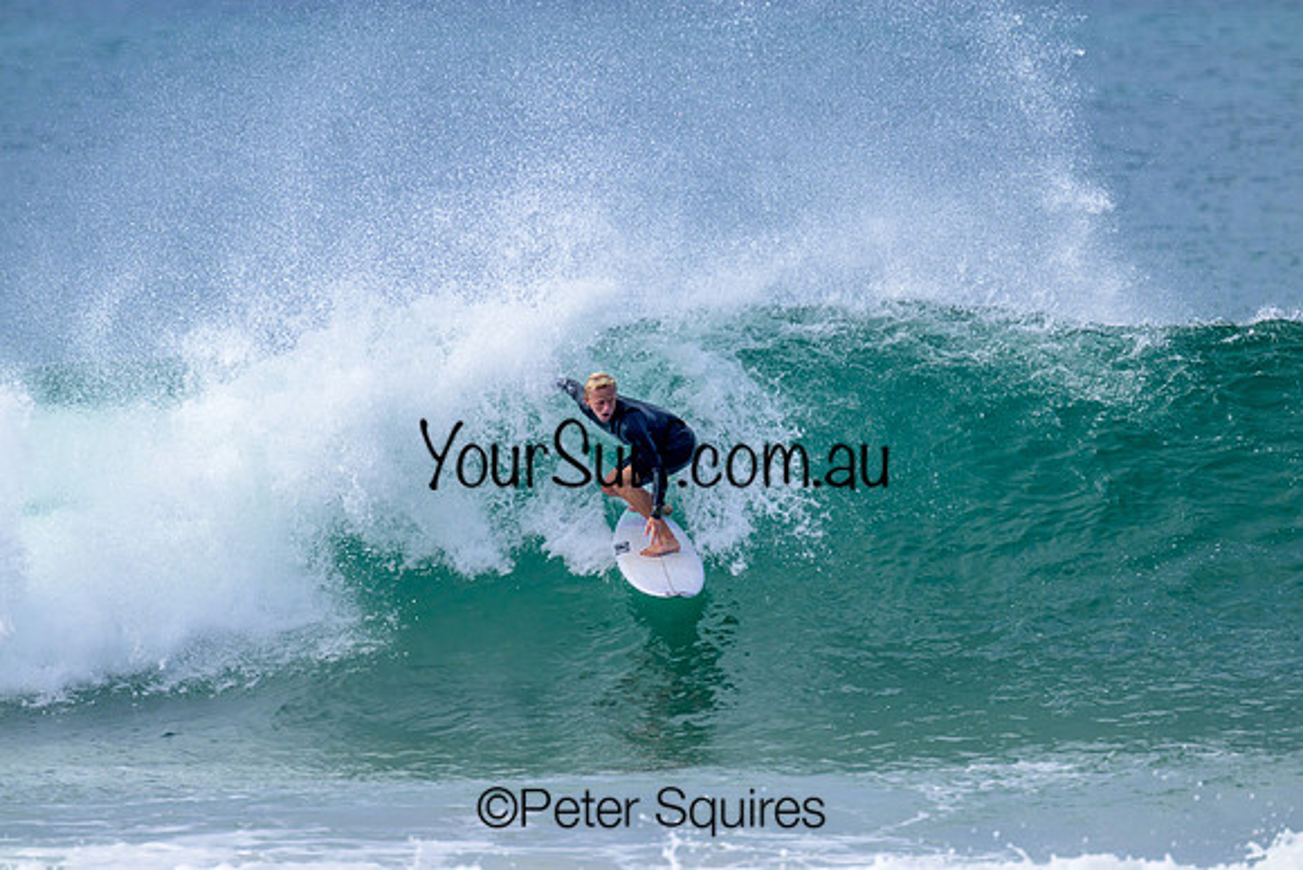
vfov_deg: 1.7
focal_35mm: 803
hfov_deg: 2.6
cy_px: 434
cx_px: 654
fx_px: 29054
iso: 1100
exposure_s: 1/2000
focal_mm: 800
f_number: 11
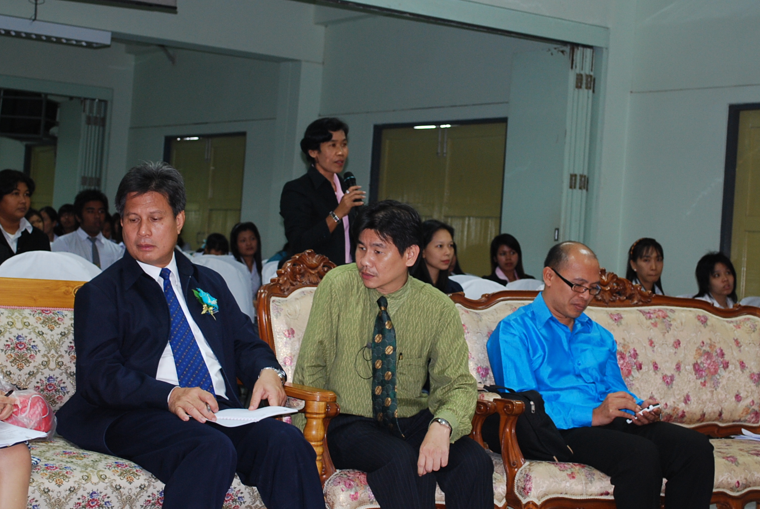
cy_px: 211
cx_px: 376
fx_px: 1437
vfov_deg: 20.1
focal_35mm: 68
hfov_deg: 29.6
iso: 400
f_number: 5.3
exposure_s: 1/30
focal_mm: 36
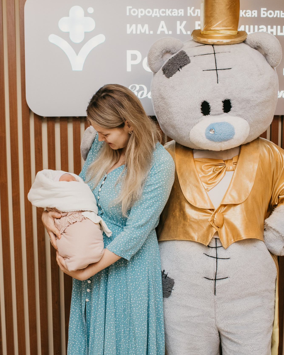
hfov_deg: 29.6
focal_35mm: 51
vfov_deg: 36.7
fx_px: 536
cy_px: 175
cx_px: 116
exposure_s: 1/160
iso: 400
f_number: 4
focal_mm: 35
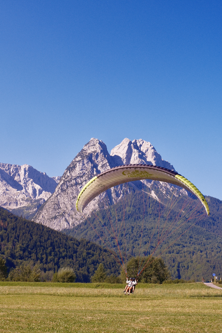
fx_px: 462
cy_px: 166
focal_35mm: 50
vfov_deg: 39.6
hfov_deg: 27.0
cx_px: 111
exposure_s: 1/800
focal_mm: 33
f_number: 6.3
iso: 250
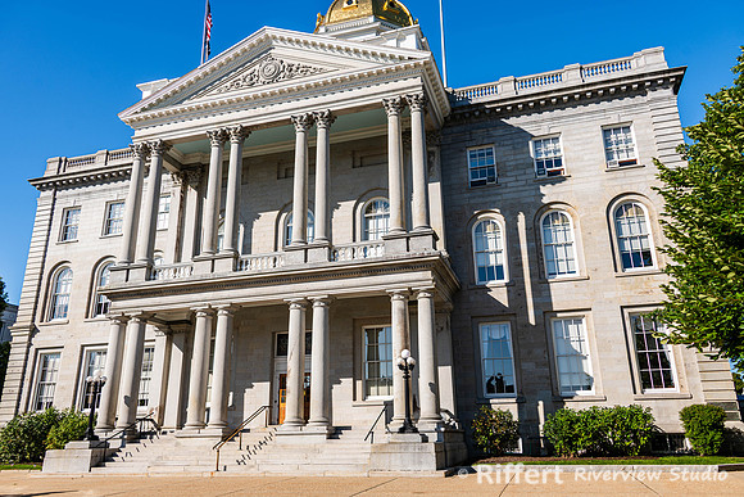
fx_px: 579
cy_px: 248
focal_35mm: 28
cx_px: 372
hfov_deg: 65.5
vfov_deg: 46.4
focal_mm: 28
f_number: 6.3
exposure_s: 1/250
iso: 64
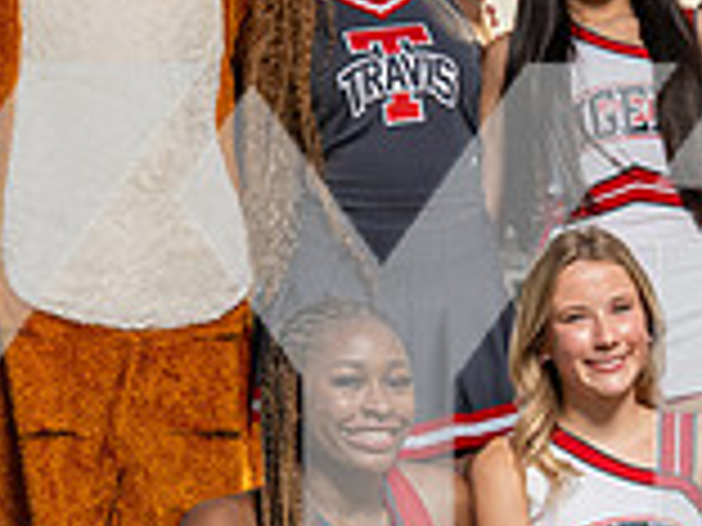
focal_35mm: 118
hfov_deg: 16.6
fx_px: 2393
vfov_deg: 12.6
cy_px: 303
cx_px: 567
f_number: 8
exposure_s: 1/250
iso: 100
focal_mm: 33
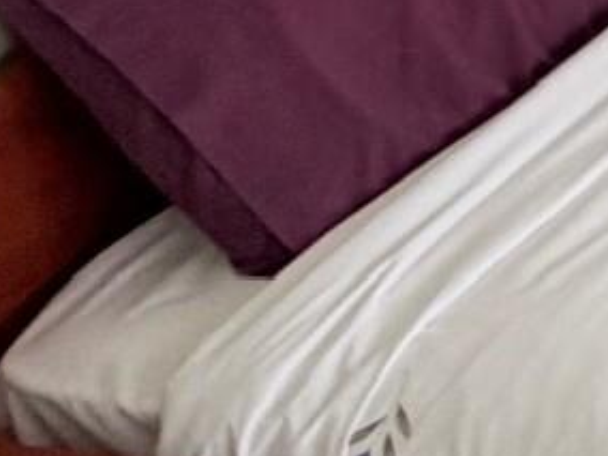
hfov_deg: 11.6
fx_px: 1774
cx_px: 1790
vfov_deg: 12.5
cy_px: -525
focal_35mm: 101
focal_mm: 2.22
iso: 125
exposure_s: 1/121
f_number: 2.2
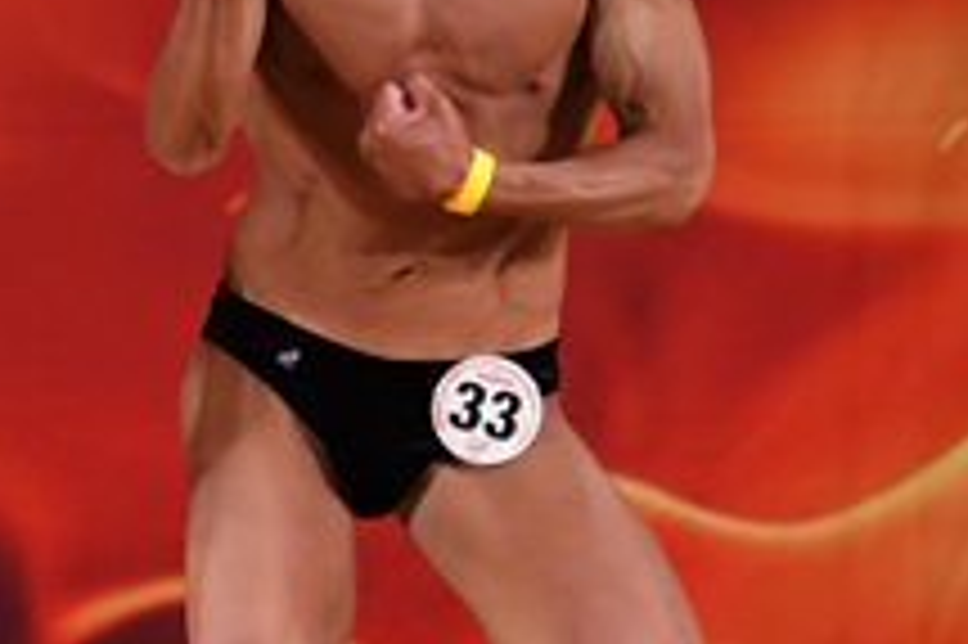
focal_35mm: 810
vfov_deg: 1.7
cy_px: 369
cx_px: -493
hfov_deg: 2.5
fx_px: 21763
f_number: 5.6
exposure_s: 1/400
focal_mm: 150
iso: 3200
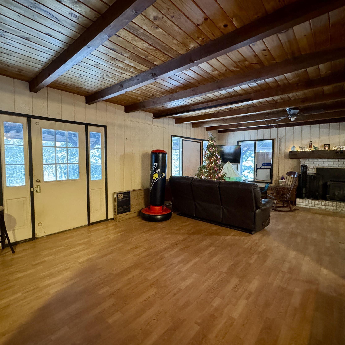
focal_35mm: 17
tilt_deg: -3.7
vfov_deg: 84.0
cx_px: 168
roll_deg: +0.0
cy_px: 171
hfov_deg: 84.0
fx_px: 192
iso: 1250
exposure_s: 1/40
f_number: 2.2
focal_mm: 2.22
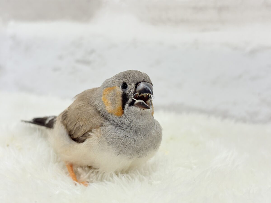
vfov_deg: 28.0
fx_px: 407
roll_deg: -1.6
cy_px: 102
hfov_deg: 36.8
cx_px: 136
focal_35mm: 52
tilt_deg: -8.9
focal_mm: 5.96
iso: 80
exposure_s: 1/100
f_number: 1.6
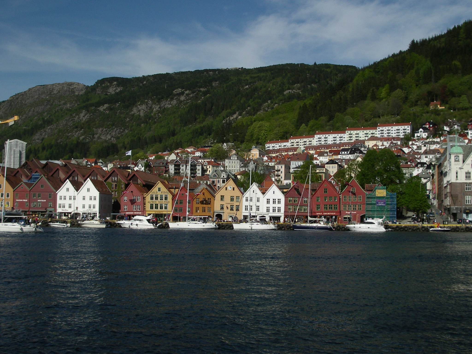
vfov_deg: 29.1
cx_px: 236
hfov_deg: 38.2
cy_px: 177
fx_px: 682
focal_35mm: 50
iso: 80
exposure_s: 1/640
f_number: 5
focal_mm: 8.2
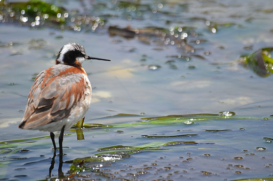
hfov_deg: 4.6
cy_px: 90
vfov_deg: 3.0
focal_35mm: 450
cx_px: 136
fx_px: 3405
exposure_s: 1/1600
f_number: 5.6
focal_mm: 300
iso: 400
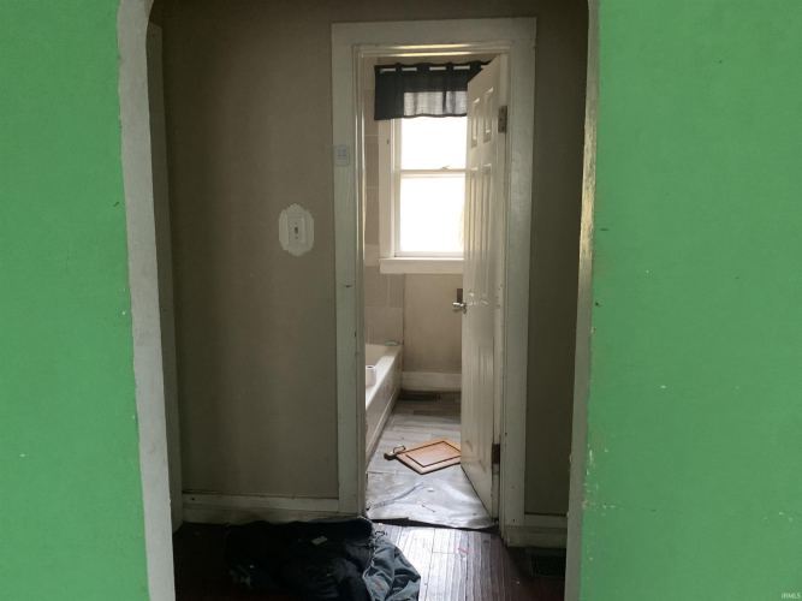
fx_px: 602
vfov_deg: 53.0
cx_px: 401
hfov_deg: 67.3
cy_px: 300
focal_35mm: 26
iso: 640
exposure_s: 1/30
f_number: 1.8
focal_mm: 4.25
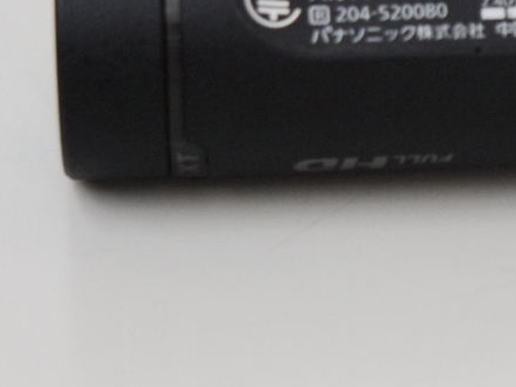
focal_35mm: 244
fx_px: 3636
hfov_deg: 8.1
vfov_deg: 6.1
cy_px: -14
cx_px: 506
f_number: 5.6
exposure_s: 1/50
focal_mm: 45
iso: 800
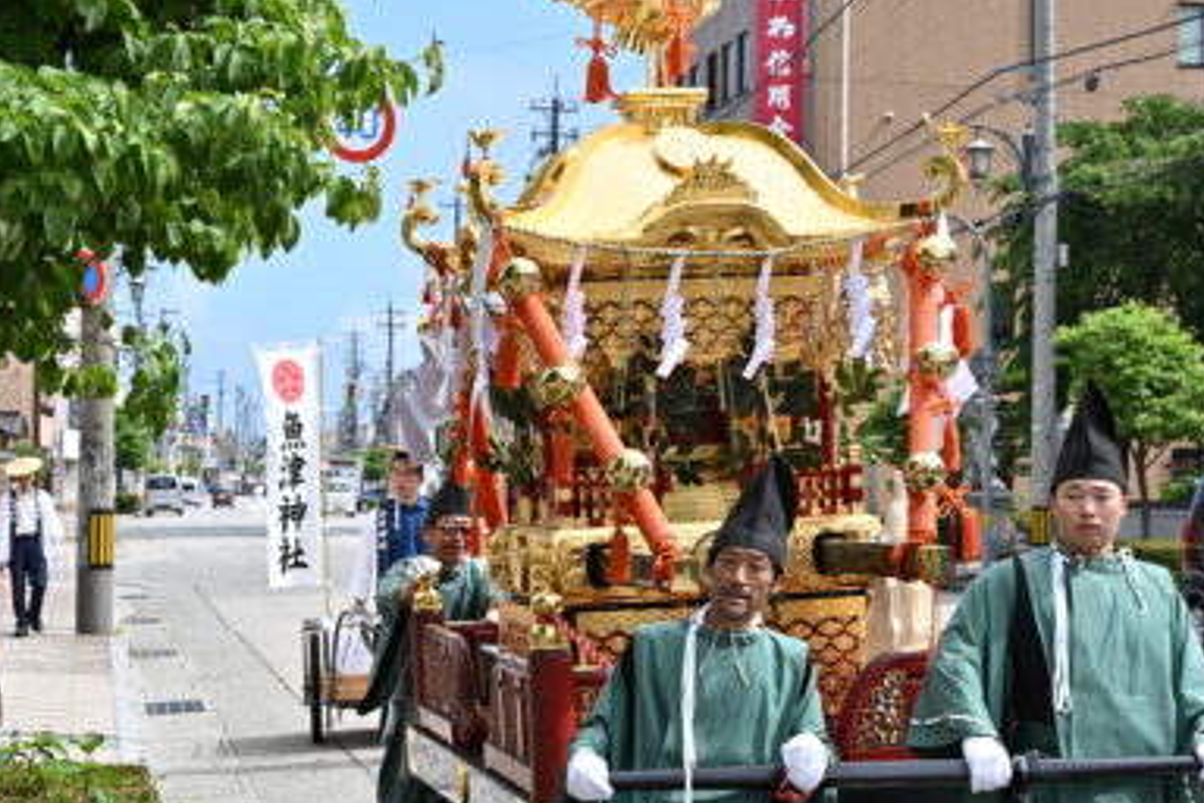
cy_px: 543
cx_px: 655
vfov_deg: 18.1
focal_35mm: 75
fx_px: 2508
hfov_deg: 27.0
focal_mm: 48
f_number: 5.6
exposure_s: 1/1000
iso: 220
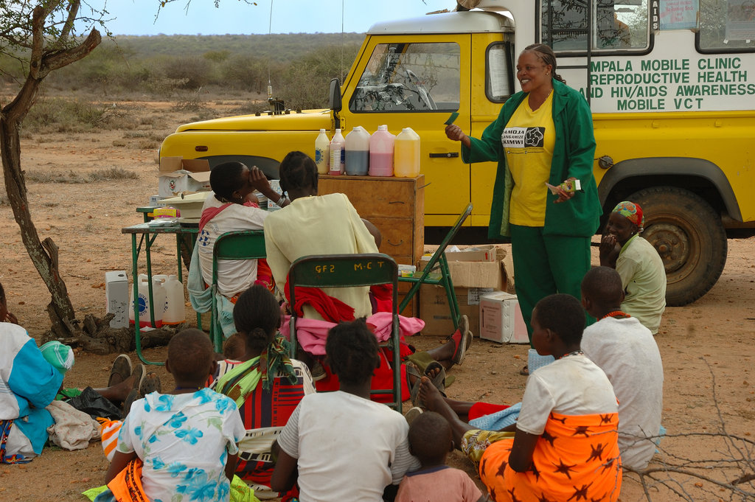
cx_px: 378
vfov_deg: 17.5
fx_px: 1634
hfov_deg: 26.0
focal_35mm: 78
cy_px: 251
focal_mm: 52
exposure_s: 1/250
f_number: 8
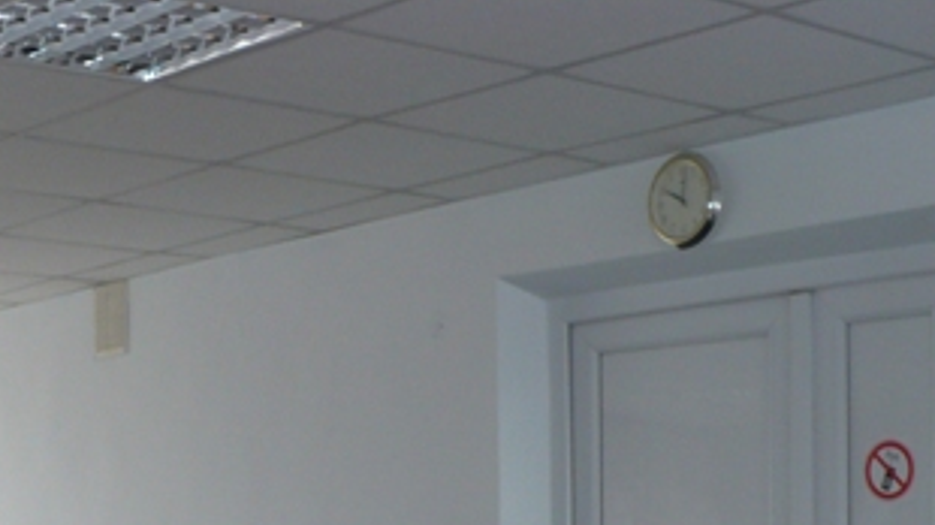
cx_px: 296
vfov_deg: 14.4
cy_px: 692
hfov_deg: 26.4
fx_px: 1982
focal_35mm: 80
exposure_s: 1/30
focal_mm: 6.1
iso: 160
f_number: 2.8
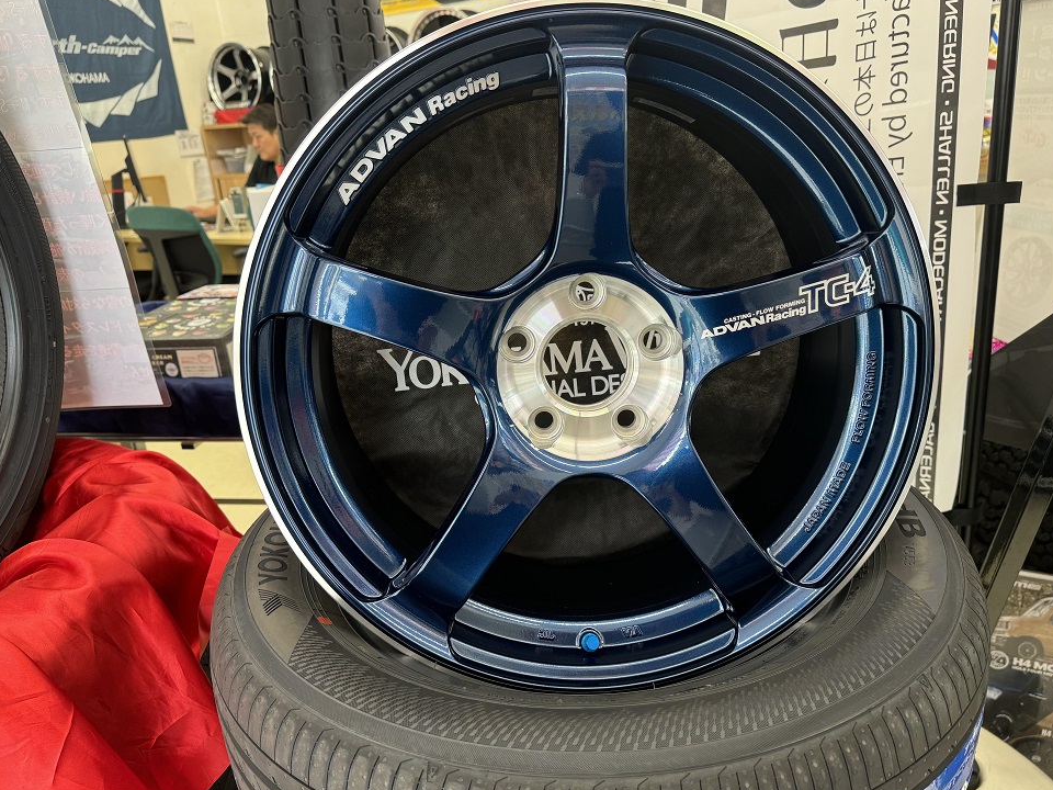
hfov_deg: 69.4
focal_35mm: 25
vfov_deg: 54.9
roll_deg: +4.0
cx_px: 546
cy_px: 387
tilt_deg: -20.4
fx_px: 760
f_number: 1.78
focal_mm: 6.76
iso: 100
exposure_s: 1/100
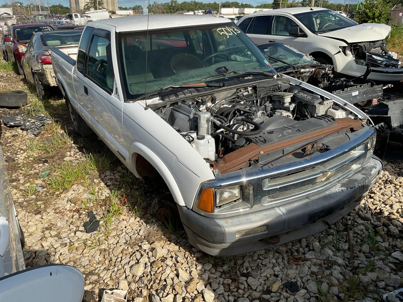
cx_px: 202
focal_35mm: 29
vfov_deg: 48.2
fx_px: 338
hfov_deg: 61.7
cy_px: 151
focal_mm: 3
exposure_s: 1/1984
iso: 16
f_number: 1.8
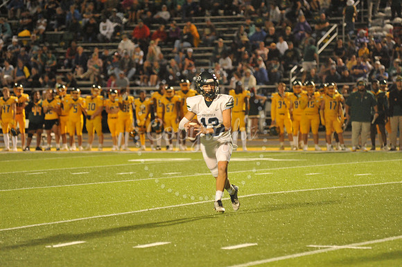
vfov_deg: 6.9
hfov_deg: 10.3
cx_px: 201
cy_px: 134
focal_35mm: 200
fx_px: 2232
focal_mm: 200
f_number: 4
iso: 6400
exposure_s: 1/250
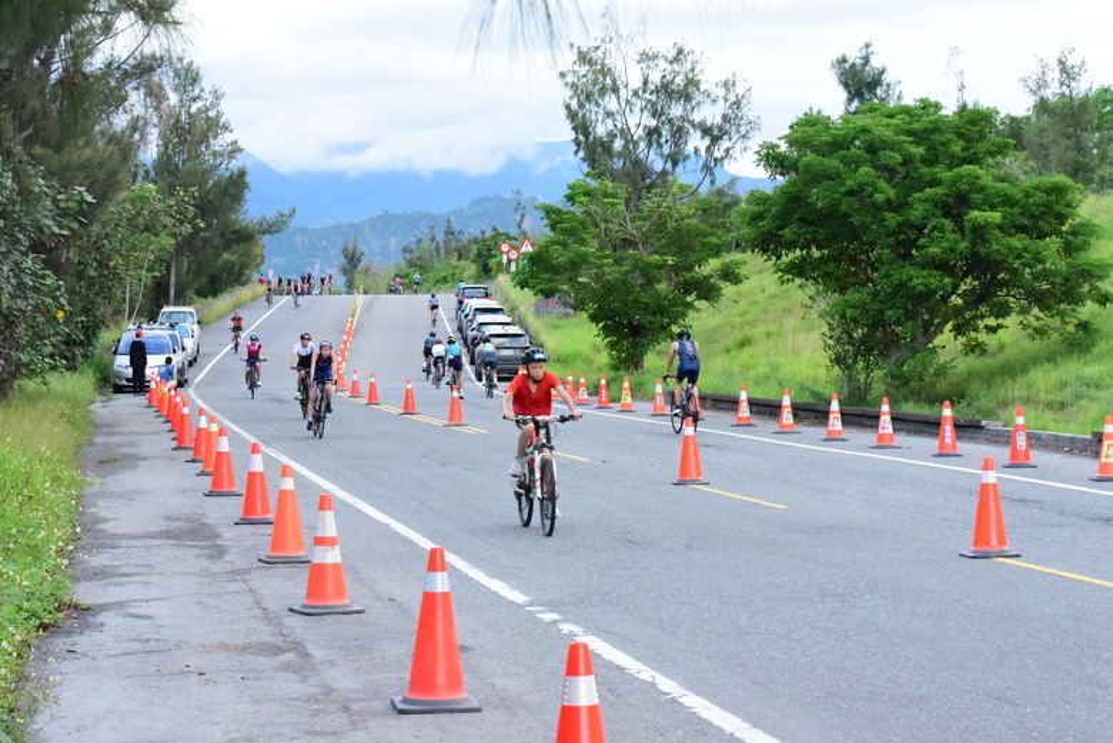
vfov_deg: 14.9
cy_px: 372
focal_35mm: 92
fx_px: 2846
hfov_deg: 22.1
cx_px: 556
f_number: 11
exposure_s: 1/2000
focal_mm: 92
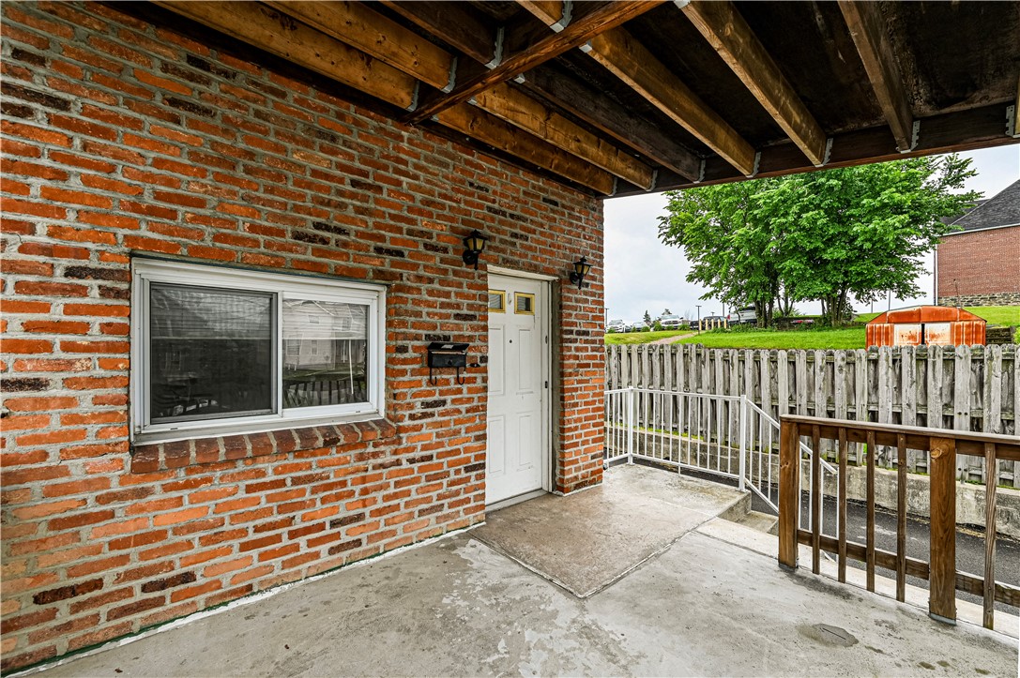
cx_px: 510
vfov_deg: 81.1
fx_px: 396
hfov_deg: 104.3
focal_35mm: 14
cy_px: 339
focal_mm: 14
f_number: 9
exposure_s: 1/50
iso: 100
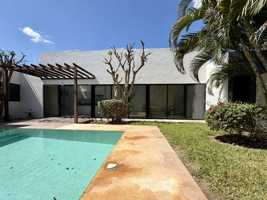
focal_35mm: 15
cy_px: 107
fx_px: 116
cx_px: 134
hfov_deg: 98.2
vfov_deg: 81.6
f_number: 2.2
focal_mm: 2.22
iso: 20
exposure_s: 1/1167
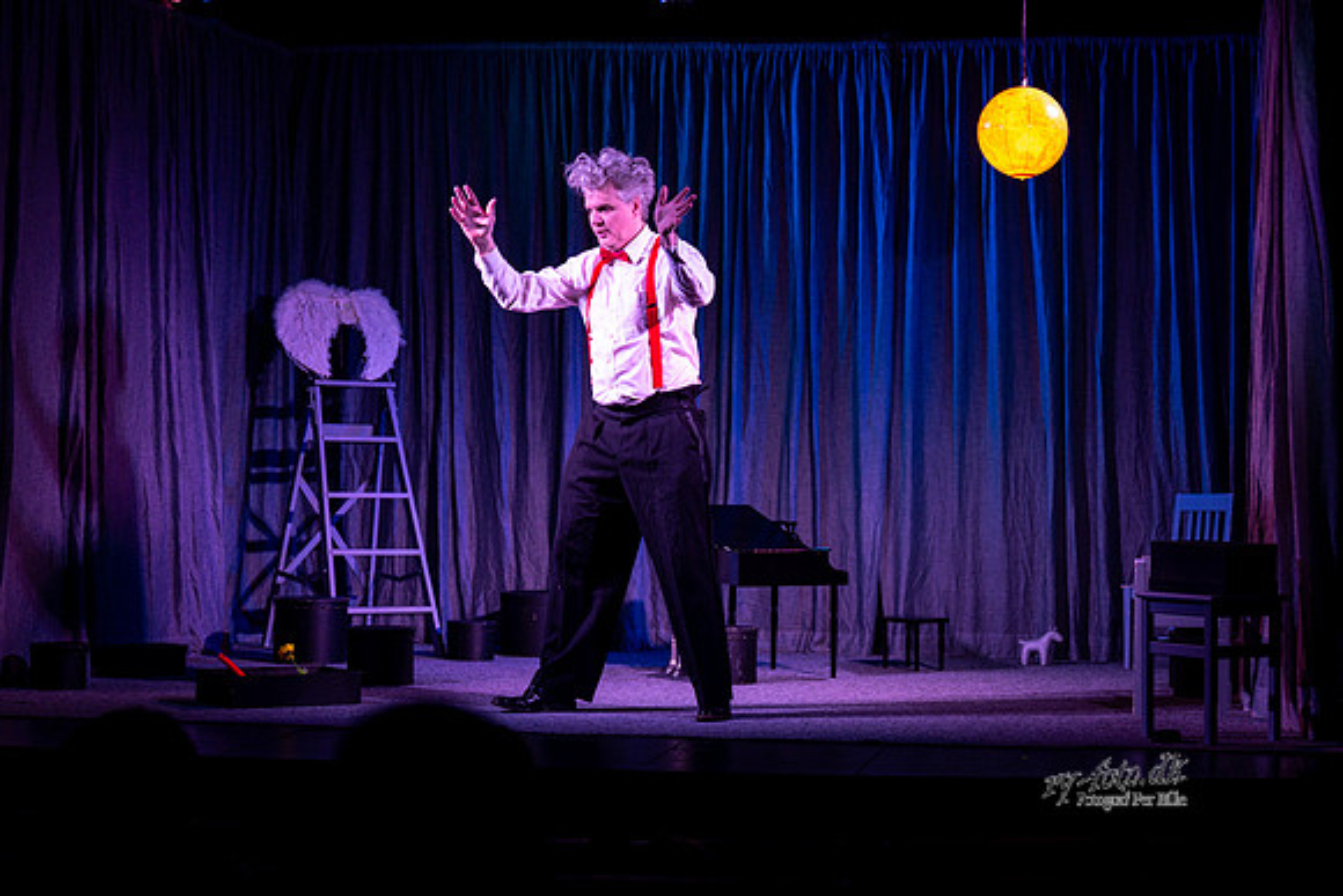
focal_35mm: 77
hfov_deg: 26.2
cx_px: 739
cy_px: 410
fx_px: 2888
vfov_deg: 17.6
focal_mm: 70
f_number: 2.8
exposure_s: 1/160
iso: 800
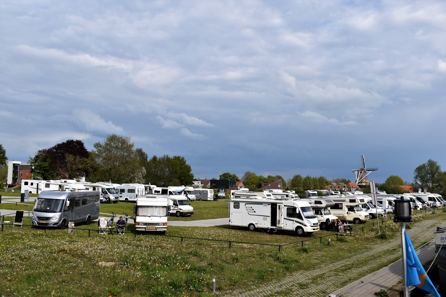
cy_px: 148
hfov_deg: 57.2
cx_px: 223
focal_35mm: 33
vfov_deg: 40.0
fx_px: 409
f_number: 9
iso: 100
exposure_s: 1/320
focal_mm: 22
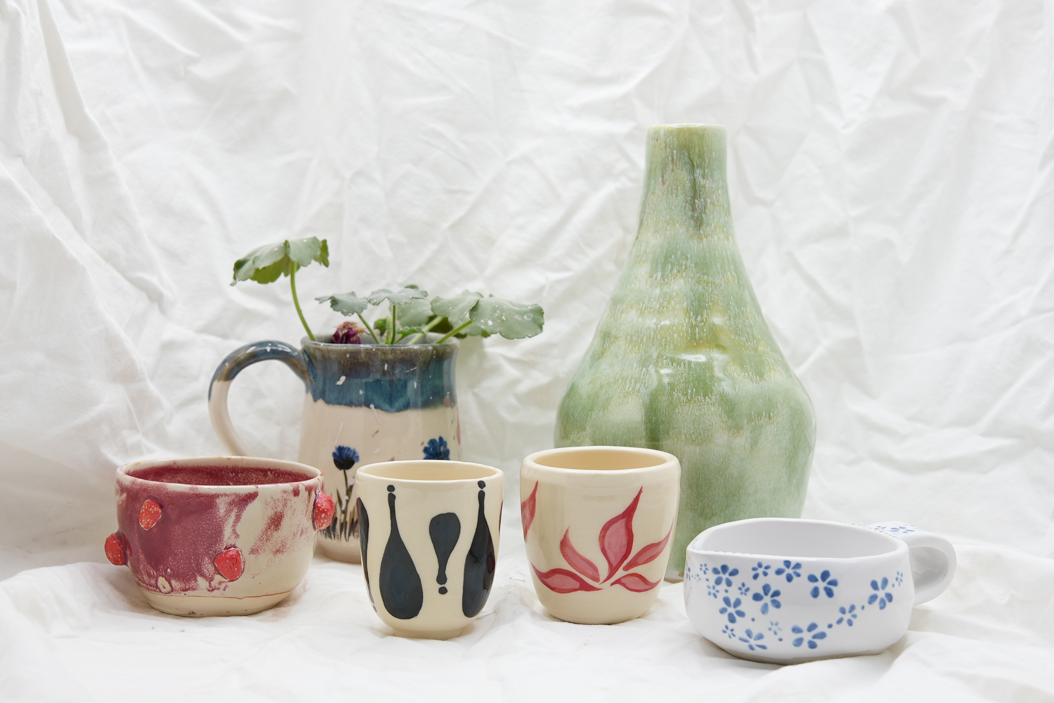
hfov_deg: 30.5
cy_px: 352
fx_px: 1933
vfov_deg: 20.6
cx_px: 527
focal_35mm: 66
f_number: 5.6
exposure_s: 1/80
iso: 250
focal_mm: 44
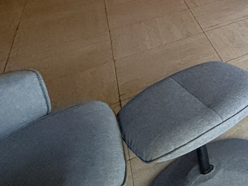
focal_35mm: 54
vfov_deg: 22.5
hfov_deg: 22.6
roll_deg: +0.2
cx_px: 435
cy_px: -88
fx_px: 387
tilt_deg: -12.2
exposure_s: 1/60
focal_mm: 2.22
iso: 500
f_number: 2.2
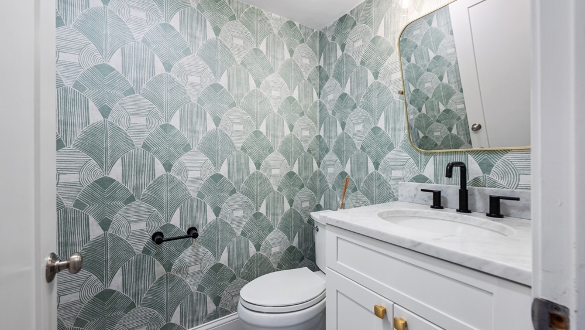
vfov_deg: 70.6
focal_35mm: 15
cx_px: 291
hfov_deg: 103.0
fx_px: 233
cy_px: 161
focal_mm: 14
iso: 100
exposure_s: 1/4
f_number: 8
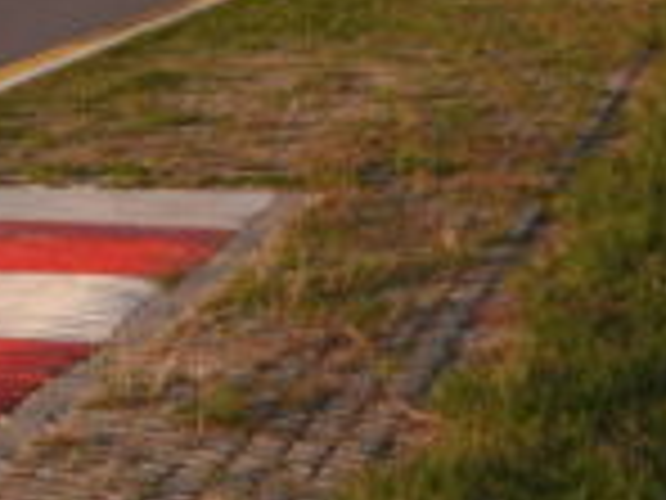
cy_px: -167
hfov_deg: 5.8
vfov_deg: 4.4
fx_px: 6484
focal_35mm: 337
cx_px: -504
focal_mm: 11.7
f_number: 3.5
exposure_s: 1/500
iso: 100
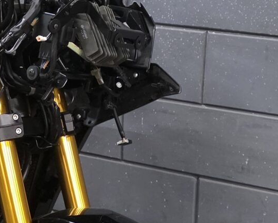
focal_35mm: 100
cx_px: 56
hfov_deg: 19.0
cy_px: 73
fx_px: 823
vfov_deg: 15.4
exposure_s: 1/100
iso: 1600
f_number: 1.7
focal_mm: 6.25
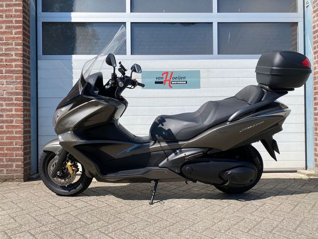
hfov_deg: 67.3
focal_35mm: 26
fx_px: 239
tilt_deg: -0.1
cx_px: 159
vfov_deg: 53.1
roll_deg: +0.8
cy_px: 120
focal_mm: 4.25
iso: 32
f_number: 1.8
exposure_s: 1/2890
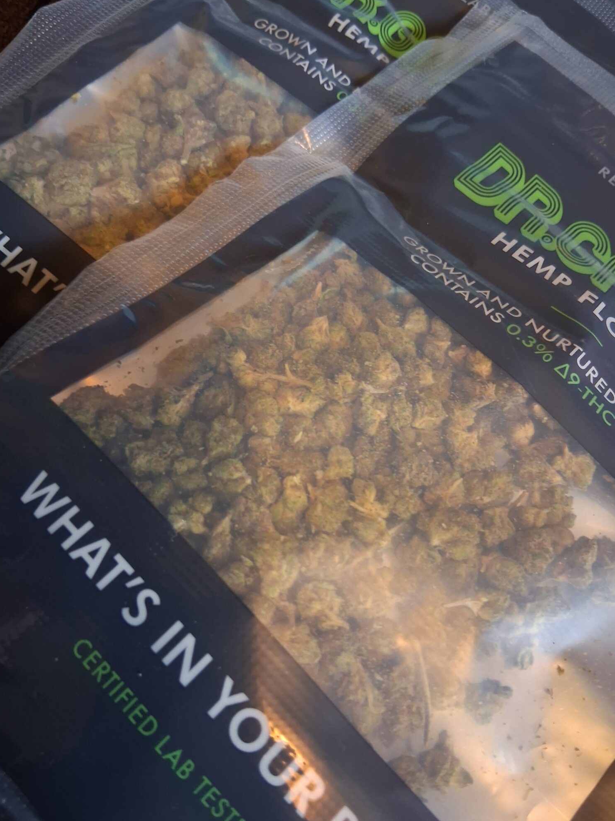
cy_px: 423
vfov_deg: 65.3
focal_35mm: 27
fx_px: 640
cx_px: 315
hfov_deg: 51.3
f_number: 1.8
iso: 500
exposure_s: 1/25
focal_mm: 3.98
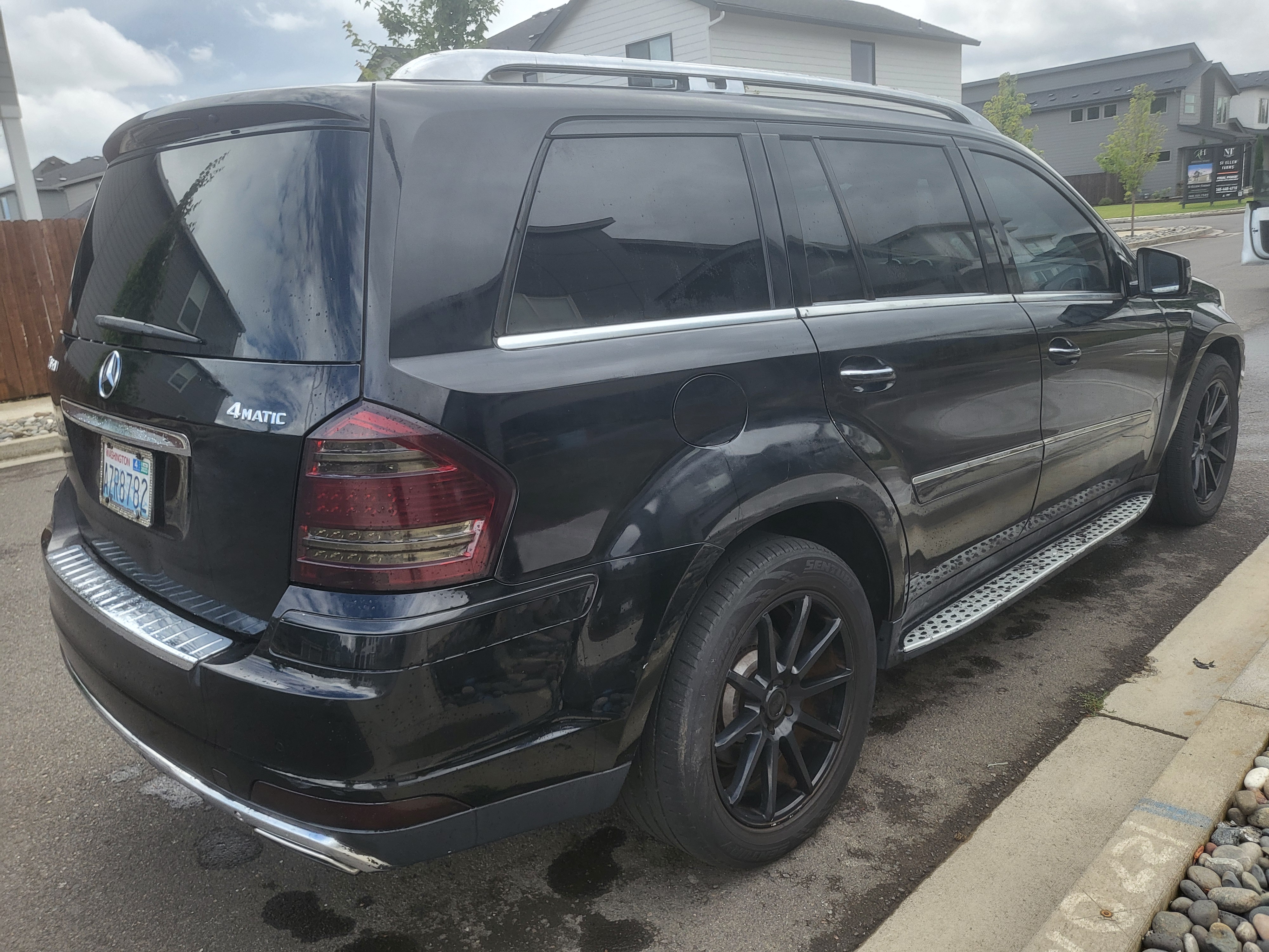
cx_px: 634
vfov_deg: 53.1
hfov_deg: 67.3
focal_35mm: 26
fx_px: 953
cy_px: 476
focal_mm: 4.25
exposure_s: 1/857
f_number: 1.8
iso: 50
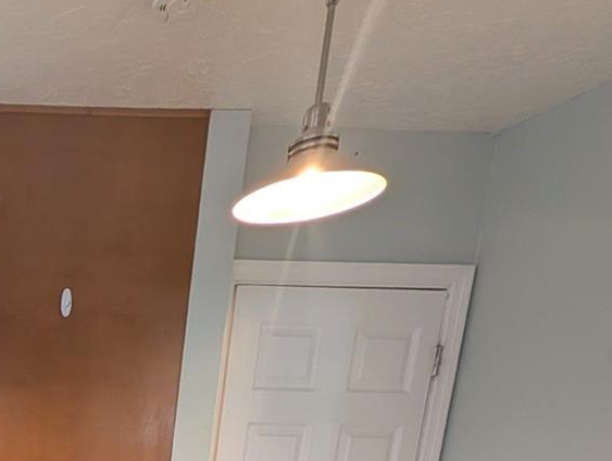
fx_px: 602
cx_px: -171
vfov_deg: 31.6
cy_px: 608
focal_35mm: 34
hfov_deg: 36.6
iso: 120
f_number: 1.7
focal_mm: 2.02
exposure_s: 1/57.4
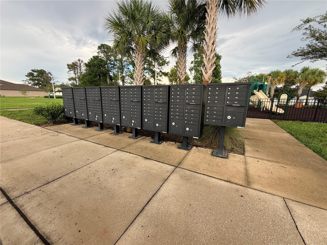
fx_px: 132
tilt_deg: -11.2
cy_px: 122
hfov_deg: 102.1
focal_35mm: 14
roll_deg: -0.5
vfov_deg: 85.7
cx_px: 164
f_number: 2.2
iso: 40
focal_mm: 2.22
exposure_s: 1/162
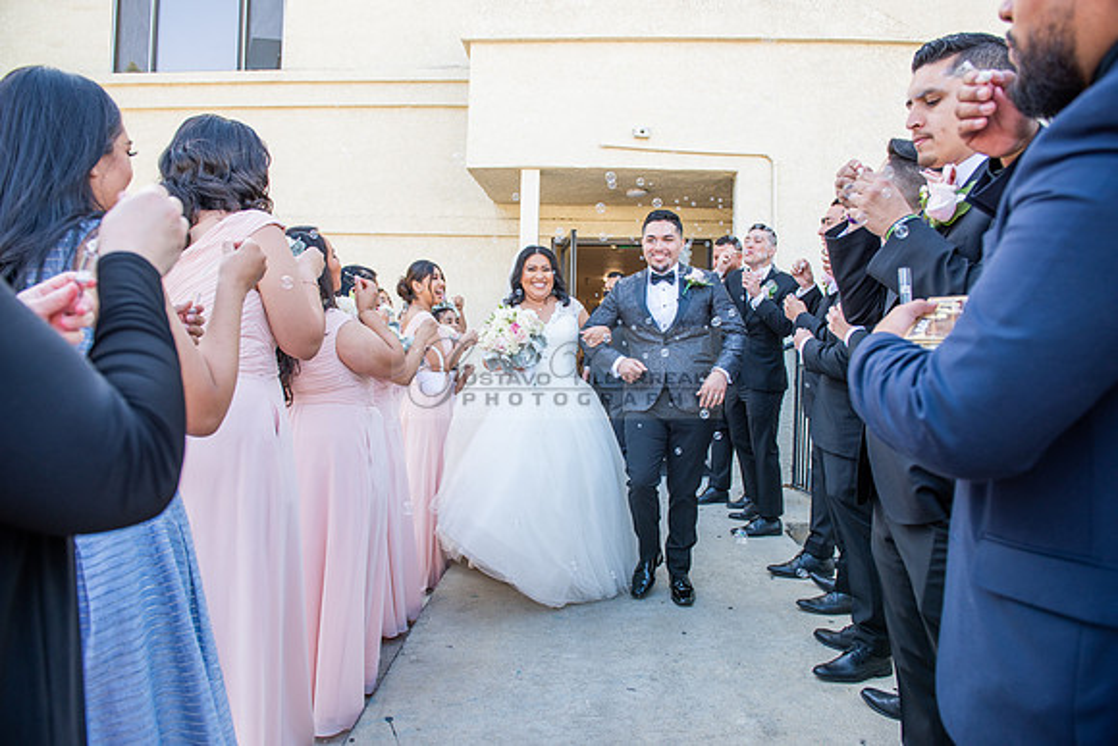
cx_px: 559
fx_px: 745
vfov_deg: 53.2
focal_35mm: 24
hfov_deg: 73.7
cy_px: 373
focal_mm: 24
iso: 200
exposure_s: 1/200
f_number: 4.5
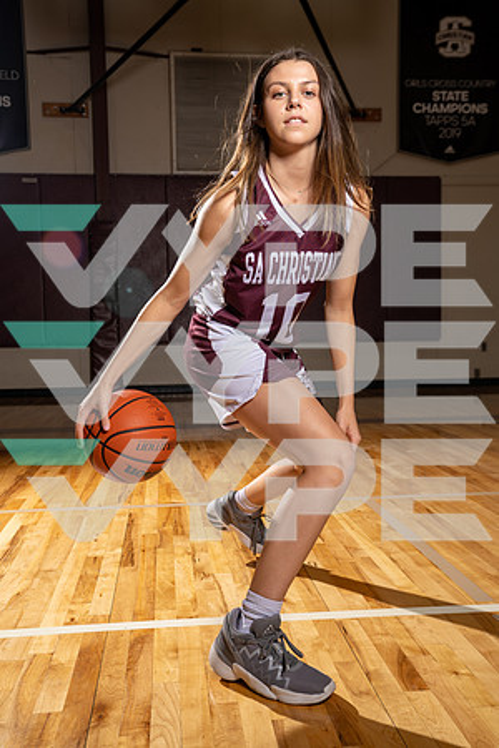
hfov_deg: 34.2
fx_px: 811
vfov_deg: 49.6
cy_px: 374
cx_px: 250
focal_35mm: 39
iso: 200
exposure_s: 1/250
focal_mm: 39
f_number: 5.6
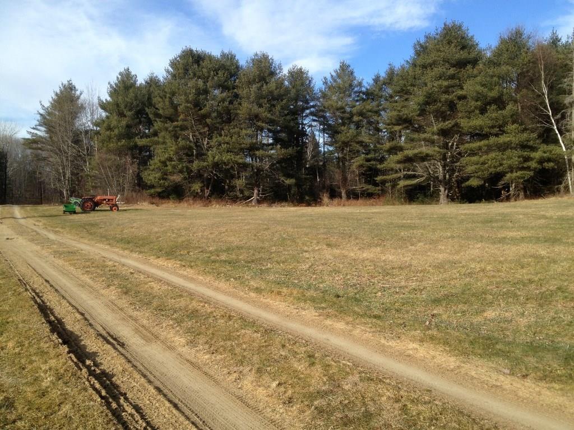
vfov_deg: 40.7
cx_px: 287
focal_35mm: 35
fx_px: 580
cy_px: 215
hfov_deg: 52.6
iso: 64
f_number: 2.4
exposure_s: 1/986
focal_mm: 4.28
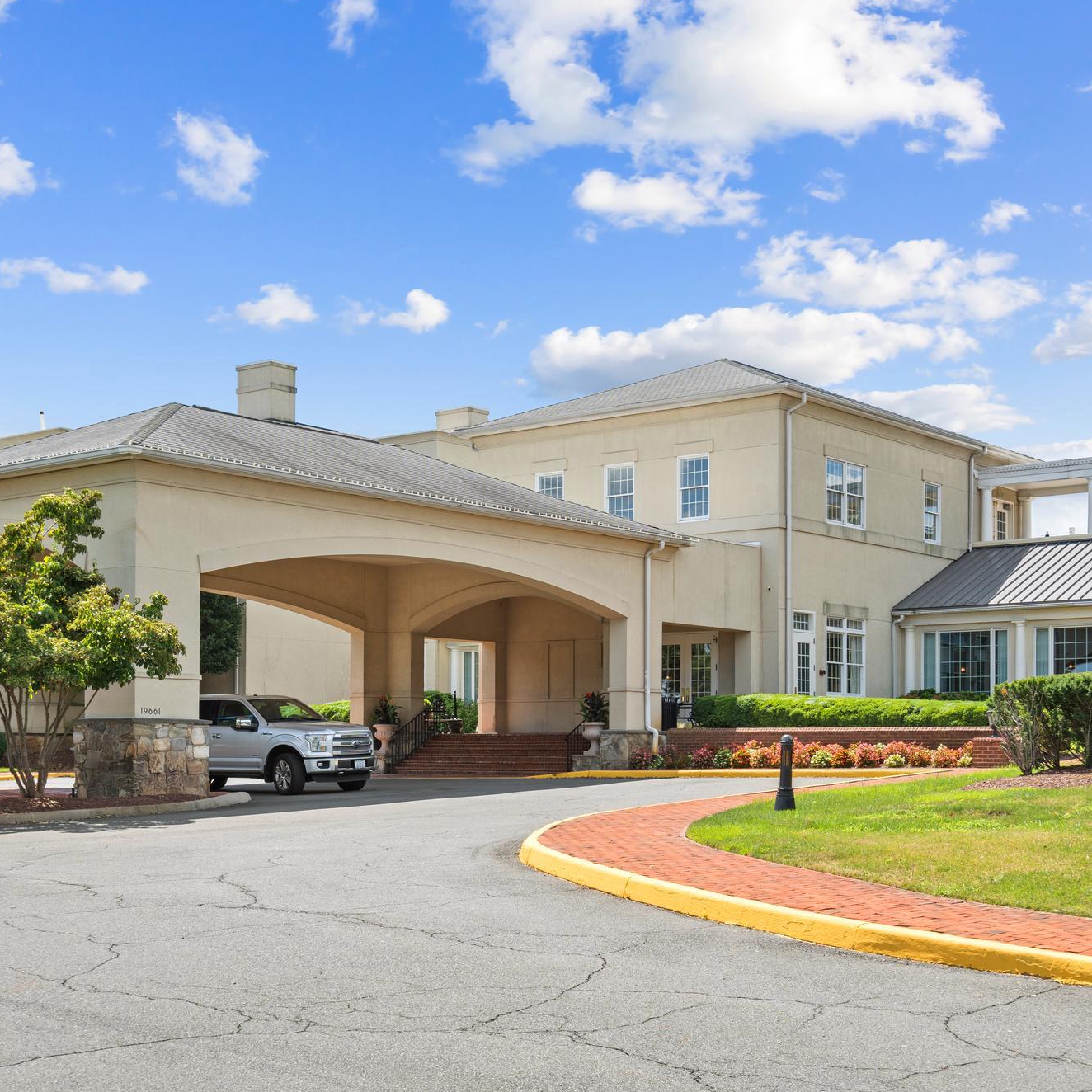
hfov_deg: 36.8
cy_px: 543
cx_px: 578
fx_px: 1642
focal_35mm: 46
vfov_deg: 36.8
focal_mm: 35
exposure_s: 1/250
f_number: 8
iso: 400
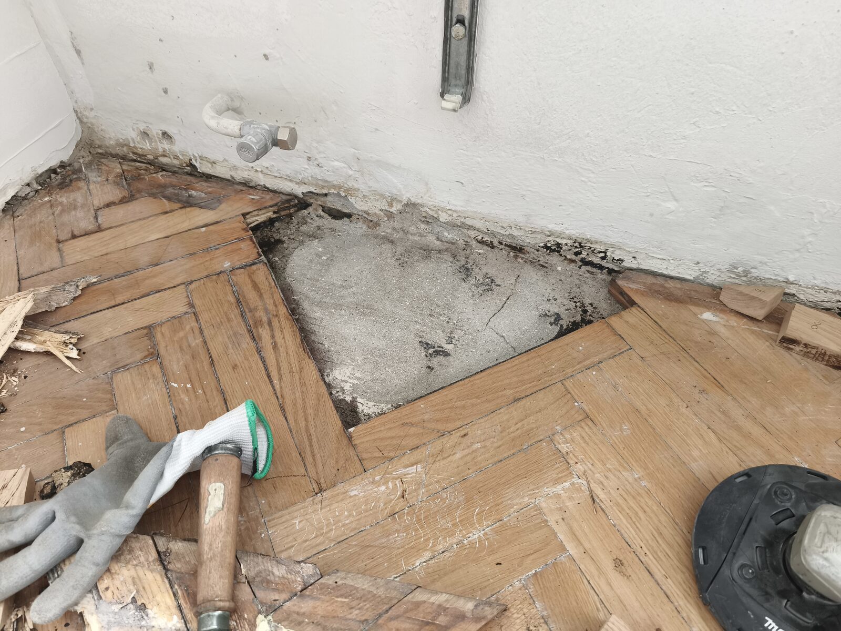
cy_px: 316
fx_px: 559
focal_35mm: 23
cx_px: 420
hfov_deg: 73.9
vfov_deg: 58.9
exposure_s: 1/50
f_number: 1.7
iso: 250
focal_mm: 5.35
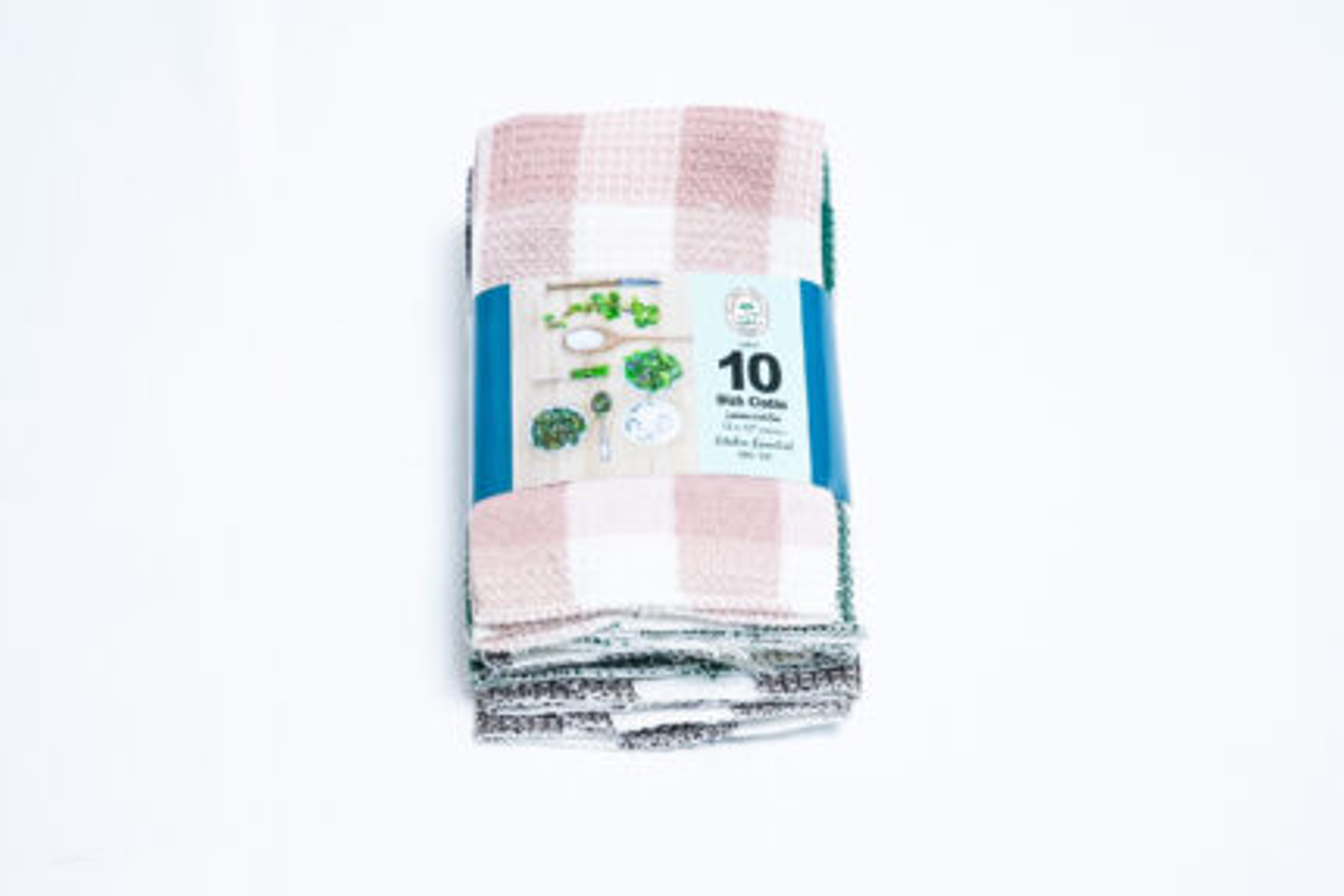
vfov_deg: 20.9
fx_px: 2427
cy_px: 448
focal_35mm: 65
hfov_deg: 30.9
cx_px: 672
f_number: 9
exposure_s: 1/200
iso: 3200
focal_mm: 65
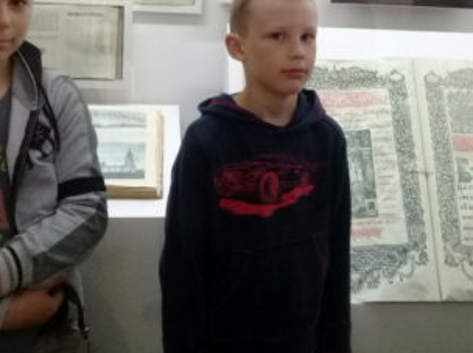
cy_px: 65
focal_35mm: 51
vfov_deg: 27.8
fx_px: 696
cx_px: 269
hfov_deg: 37.5
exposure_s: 1/30
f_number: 2.2
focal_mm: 3.3
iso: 320
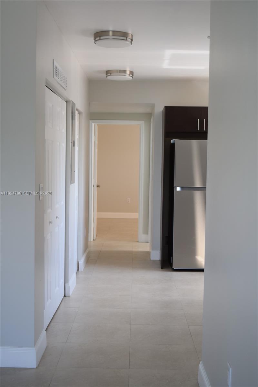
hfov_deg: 26.5
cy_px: 194
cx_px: 129
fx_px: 548
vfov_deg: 38.9
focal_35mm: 51
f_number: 5.6
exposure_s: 1/125
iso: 400
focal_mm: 34
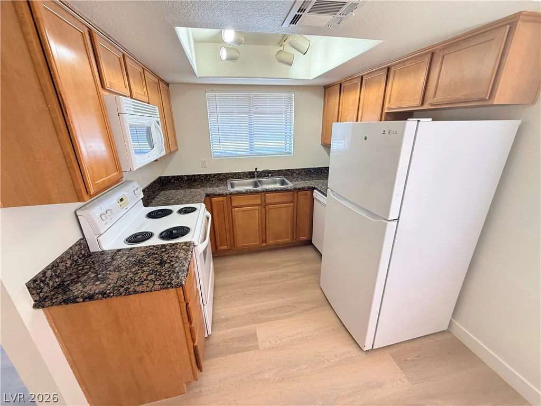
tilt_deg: -19.7
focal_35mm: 14
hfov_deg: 102.1
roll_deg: +0.9
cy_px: 203
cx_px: 270
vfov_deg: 85.7
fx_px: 219
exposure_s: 1/120
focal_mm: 2.22
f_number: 2.2
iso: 320
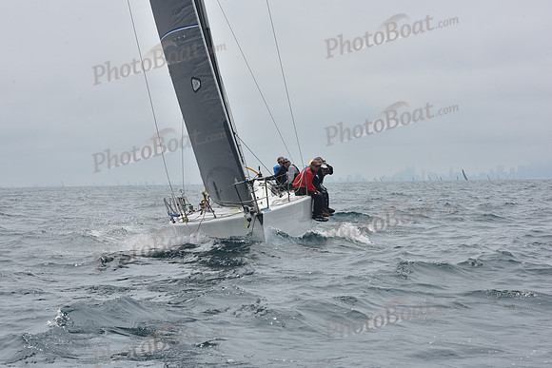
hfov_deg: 21.5
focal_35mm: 95
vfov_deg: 14.4
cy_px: 184
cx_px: 276
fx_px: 1457
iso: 250
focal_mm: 95
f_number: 13
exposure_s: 1/800
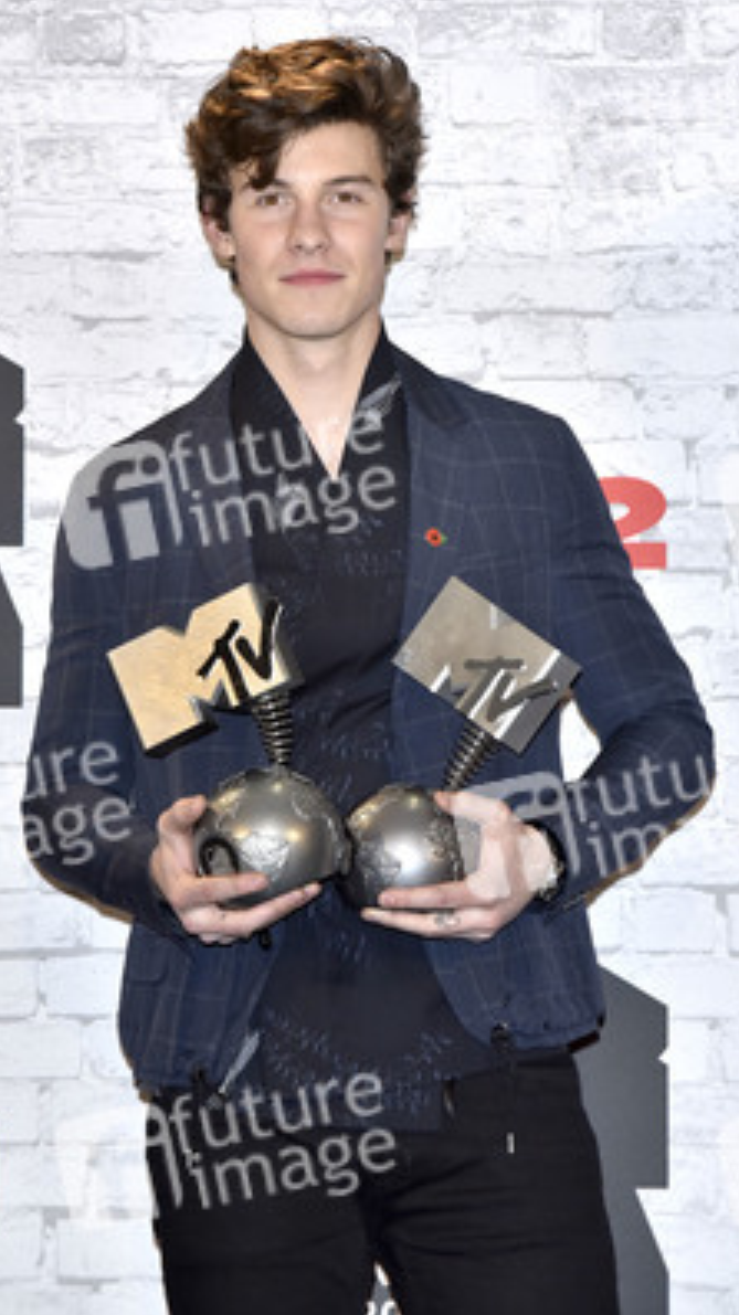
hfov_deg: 6.2
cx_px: 321
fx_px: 6800
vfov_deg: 11.1
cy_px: 656
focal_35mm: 195
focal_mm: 185
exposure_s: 1/250
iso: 2000
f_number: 6.3
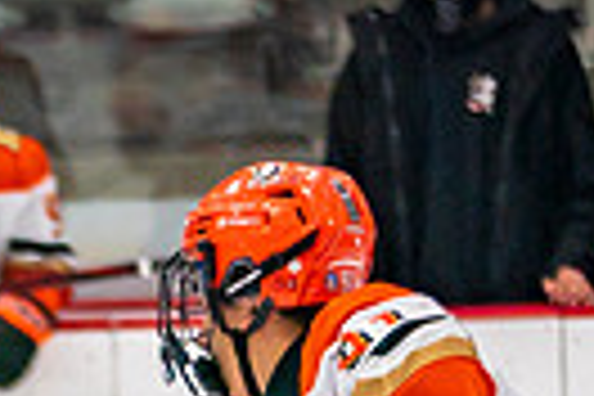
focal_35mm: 925
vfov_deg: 1.5
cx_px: 41
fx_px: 15261
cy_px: 1011
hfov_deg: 2.2
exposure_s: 1/640
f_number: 2.8
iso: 500
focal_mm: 135
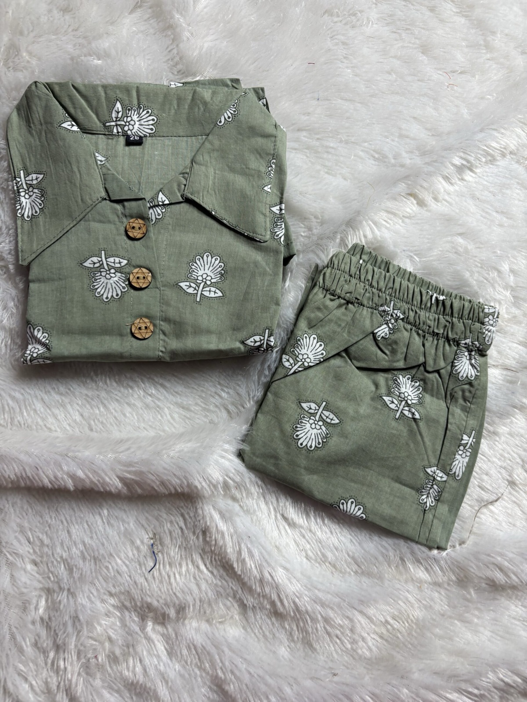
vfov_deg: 67.3
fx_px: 528
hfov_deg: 53.1
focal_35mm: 26
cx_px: 264
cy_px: 351
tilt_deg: -82.4
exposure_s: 1/100
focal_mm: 5.96
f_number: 1.6
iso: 100
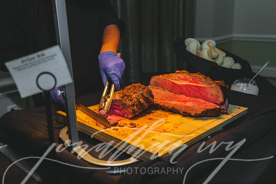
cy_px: 92
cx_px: 138
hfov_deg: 54.4
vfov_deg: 37.9
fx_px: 268
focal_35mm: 35
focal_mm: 35
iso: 400
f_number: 4
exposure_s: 1/250
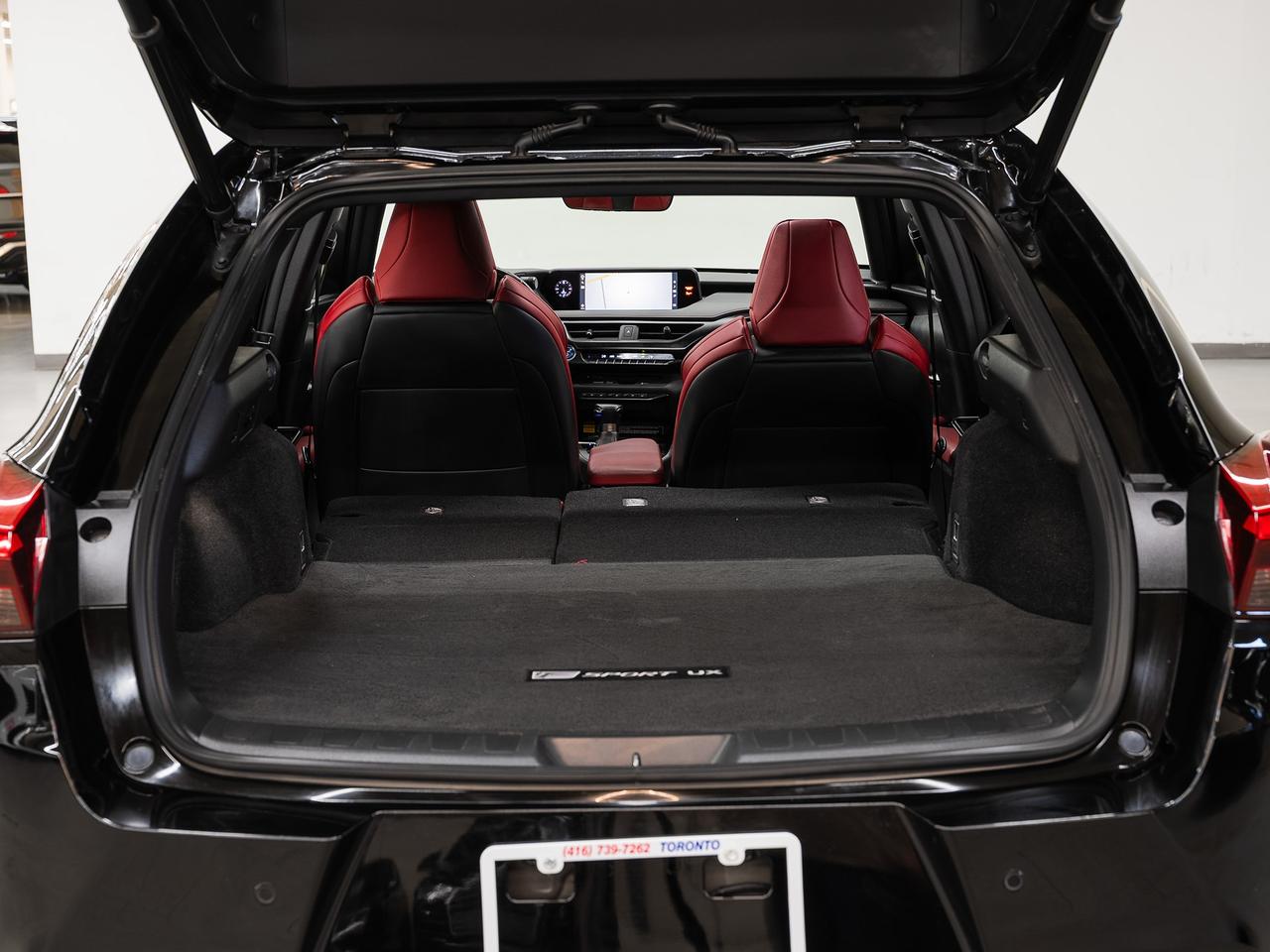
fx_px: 1732
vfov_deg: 30.7
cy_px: 476
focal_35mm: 47
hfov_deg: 40.3
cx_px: 635
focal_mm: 42.8
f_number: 5.6
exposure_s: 1/2.5
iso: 100
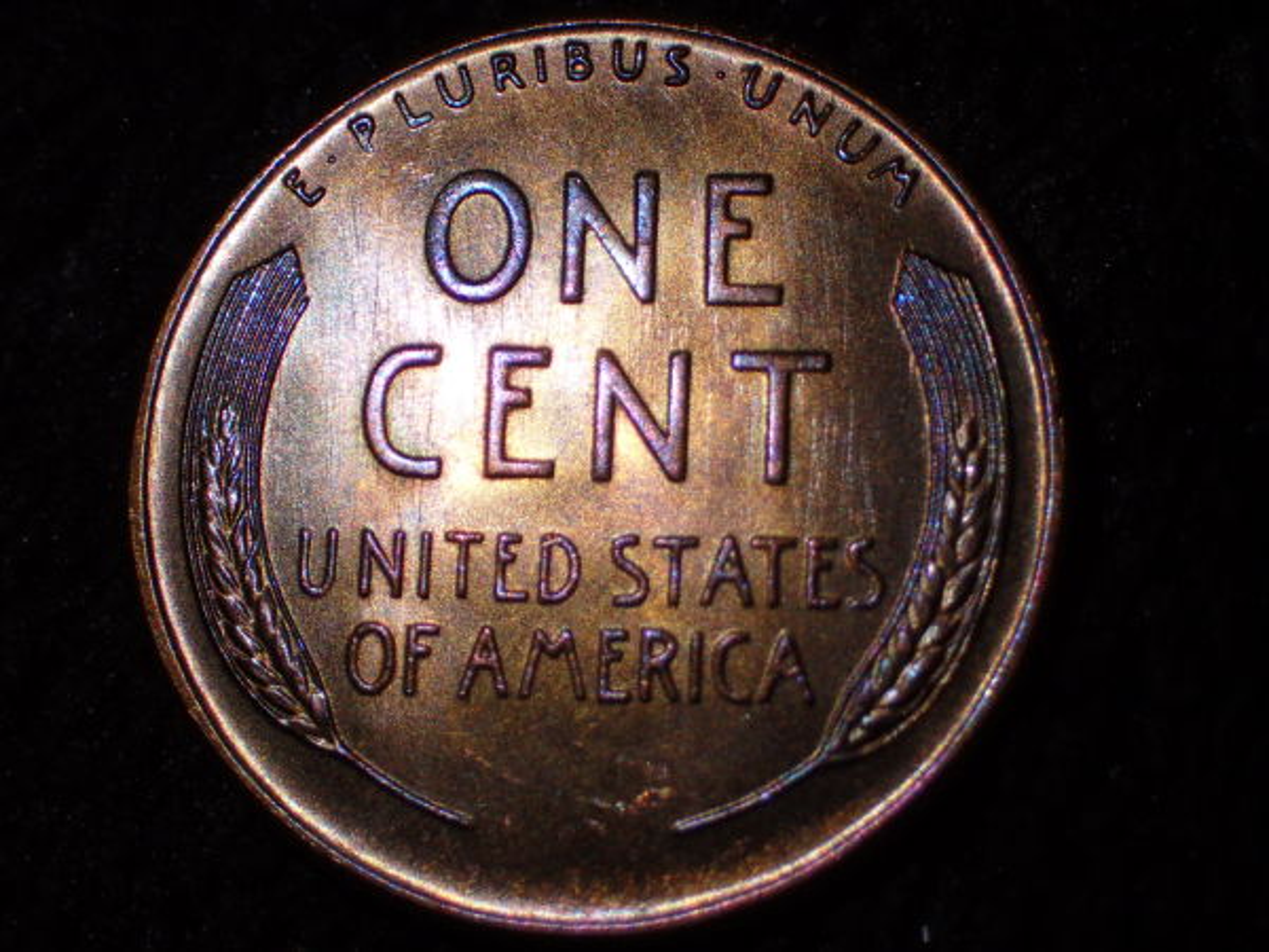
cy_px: 476
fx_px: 2713
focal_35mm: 74
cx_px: 634
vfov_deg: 19.9
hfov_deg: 26.3
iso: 250
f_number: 4.2
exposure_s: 1/320
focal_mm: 13.47
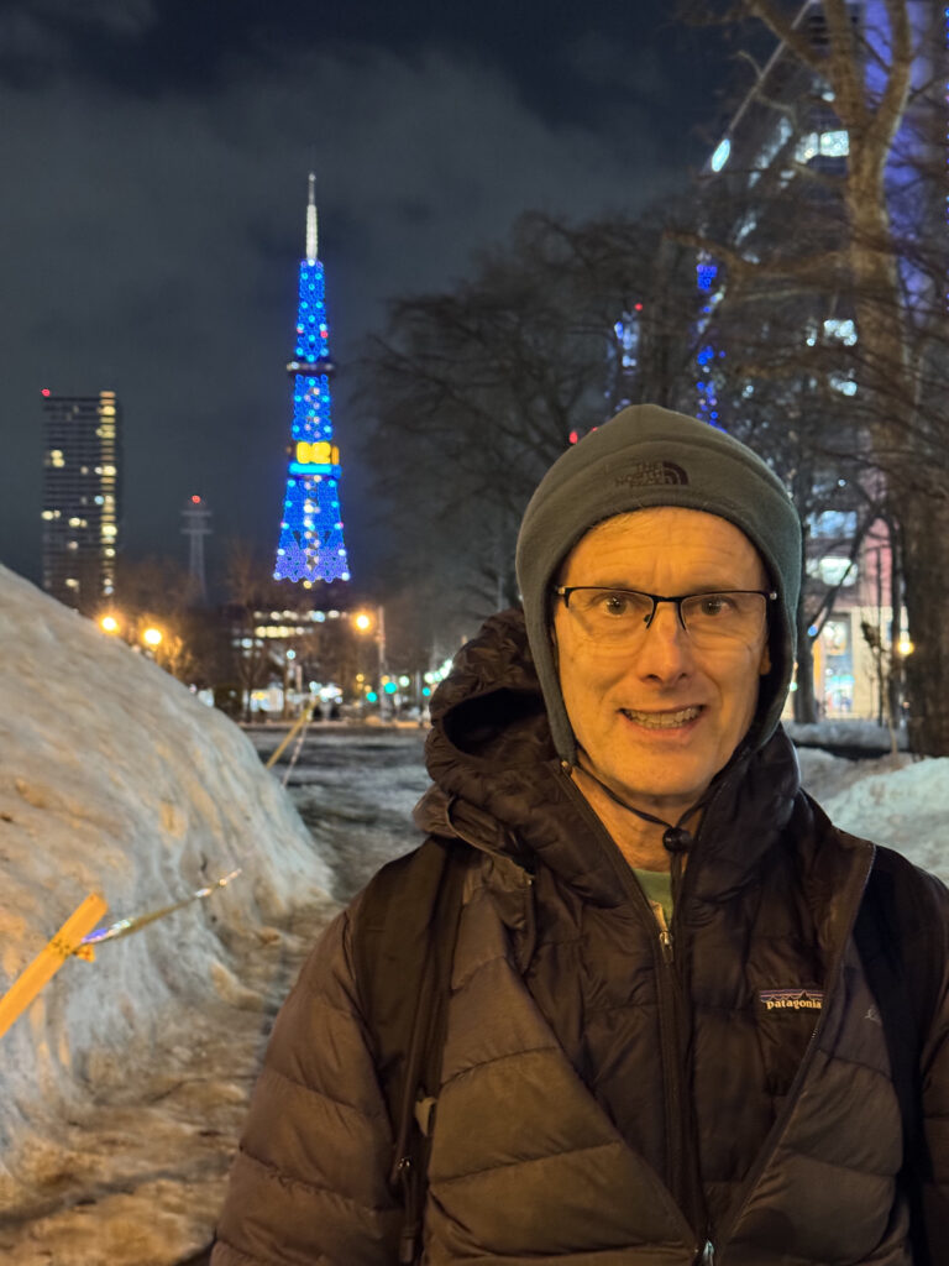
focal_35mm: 48
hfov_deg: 30.3
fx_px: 1755
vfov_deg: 39.7
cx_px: 474
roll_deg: -0.1
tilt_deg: +1.7
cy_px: 633
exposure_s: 1/25
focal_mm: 6.76
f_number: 1.78
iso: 640
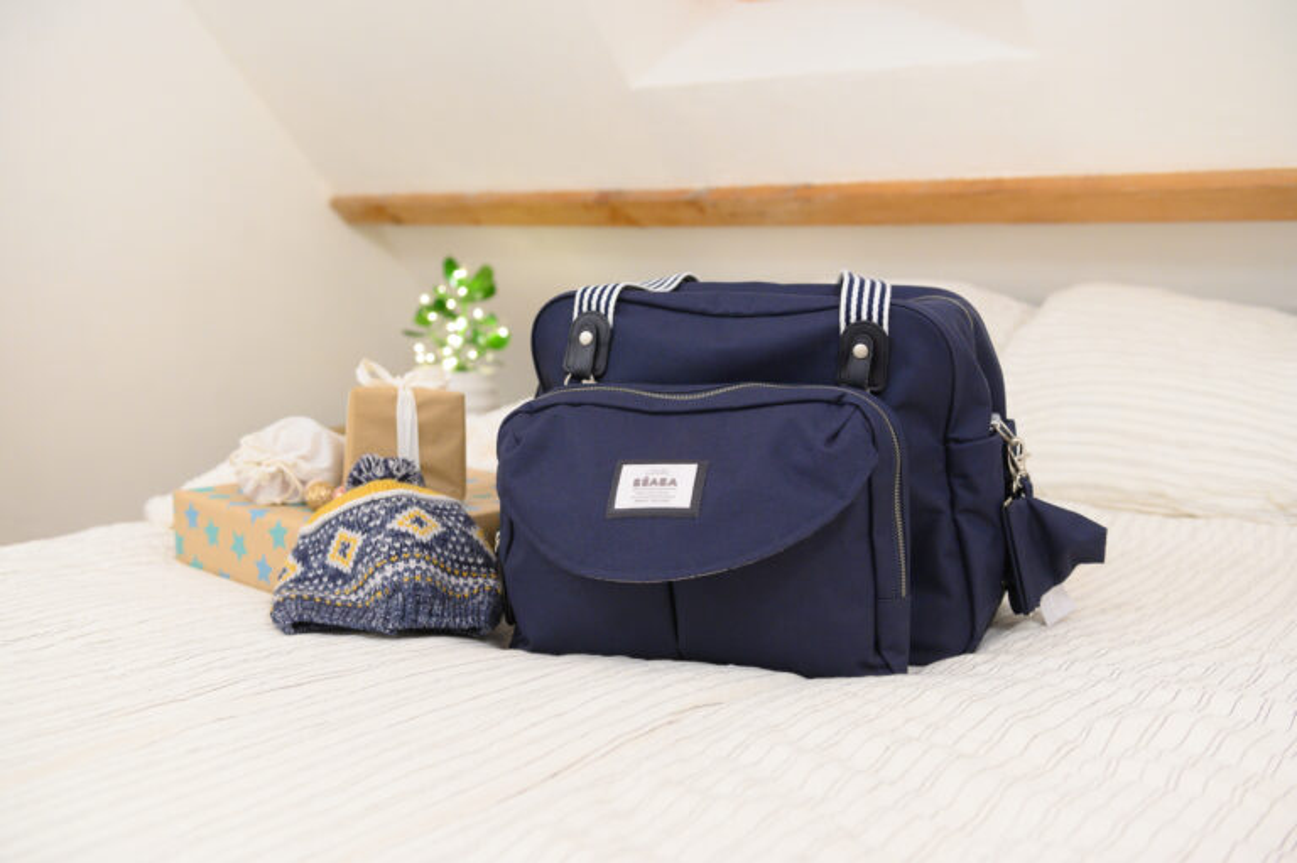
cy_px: 432
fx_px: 1296
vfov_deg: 36.8
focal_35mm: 36
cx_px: 648
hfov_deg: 53.2
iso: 2000
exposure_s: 1/40
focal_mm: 36
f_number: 3.5
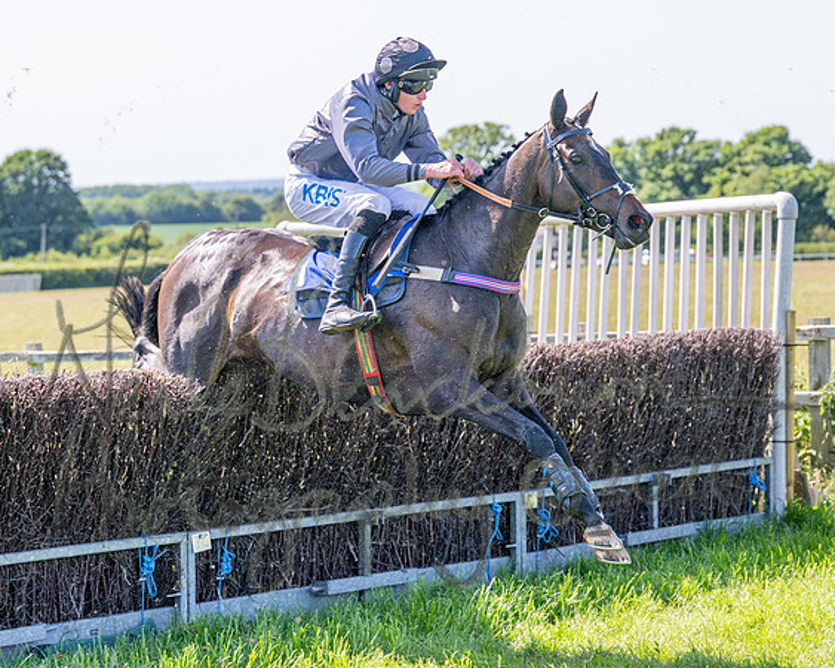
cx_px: 413
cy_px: 281
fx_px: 2605
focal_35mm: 105
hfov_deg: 18.2
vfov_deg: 14.6
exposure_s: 1/2000
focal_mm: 70
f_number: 4
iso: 400
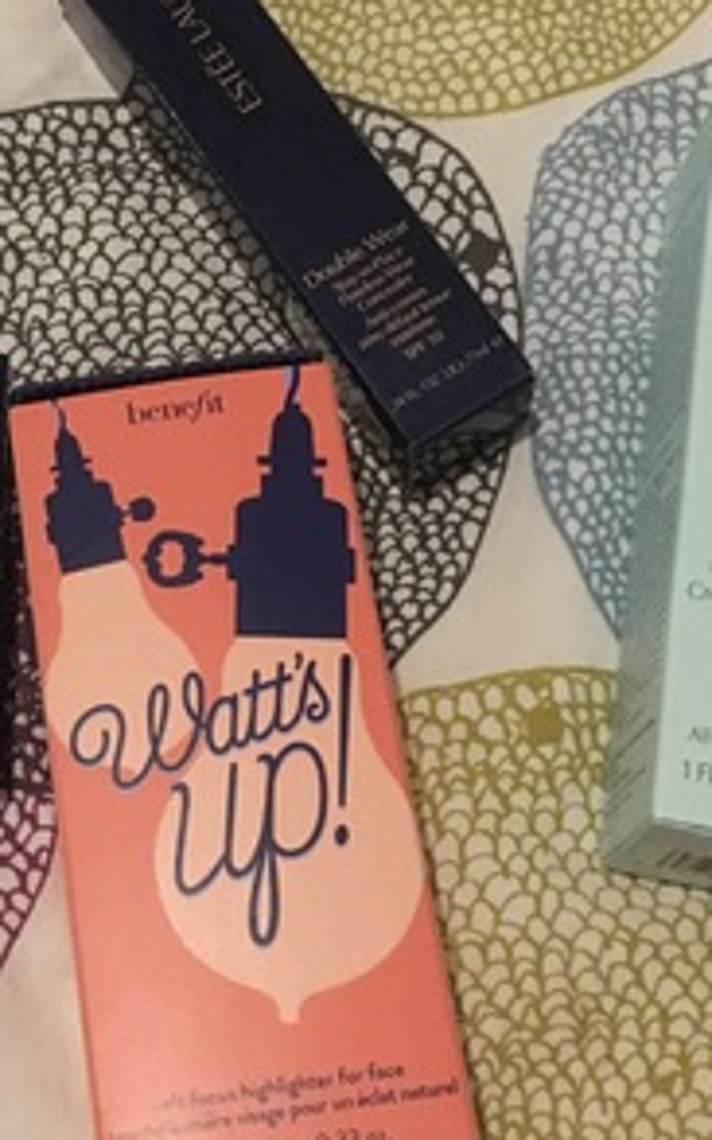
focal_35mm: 63
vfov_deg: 32.5
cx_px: 187
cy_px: 517
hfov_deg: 20.5
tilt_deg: -64.5
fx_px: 1957
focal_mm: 4.15
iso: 640
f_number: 2.2
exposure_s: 1/17
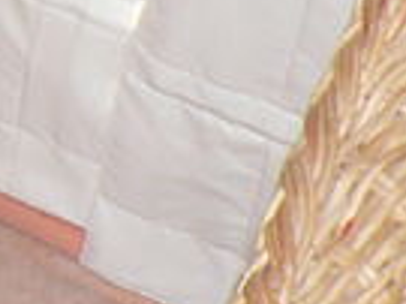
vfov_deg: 5.3
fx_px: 3129
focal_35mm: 267
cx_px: -1050
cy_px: -485
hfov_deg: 6.4
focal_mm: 6
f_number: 2.8
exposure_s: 1/60
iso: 80
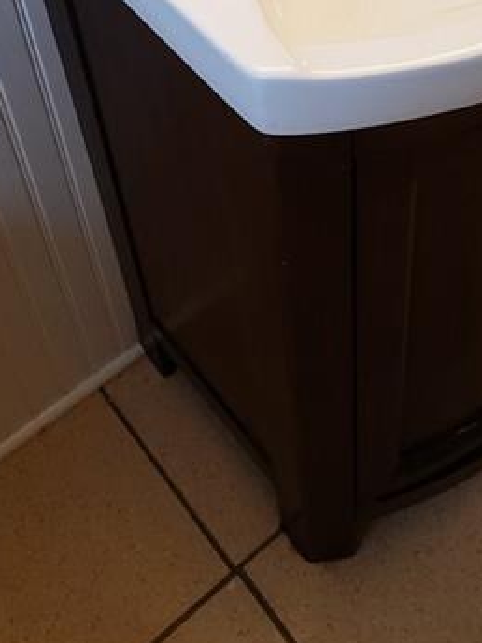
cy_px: -2
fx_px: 1077
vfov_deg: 30.8
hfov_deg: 24.9
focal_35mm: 58
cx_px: 372
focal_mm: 4.3
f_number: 2.4
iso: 250
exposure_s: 1/60
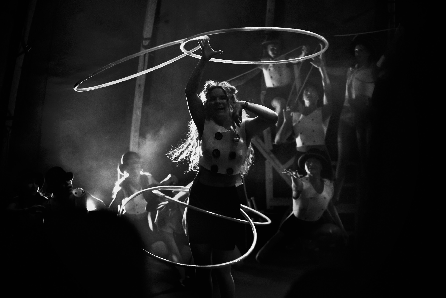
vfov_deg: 19.5
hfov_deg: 28.8
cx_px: 223
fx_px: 868
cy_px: 149
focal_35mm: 70
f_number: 2.8
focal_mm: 70
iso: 2500
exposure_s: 1/250
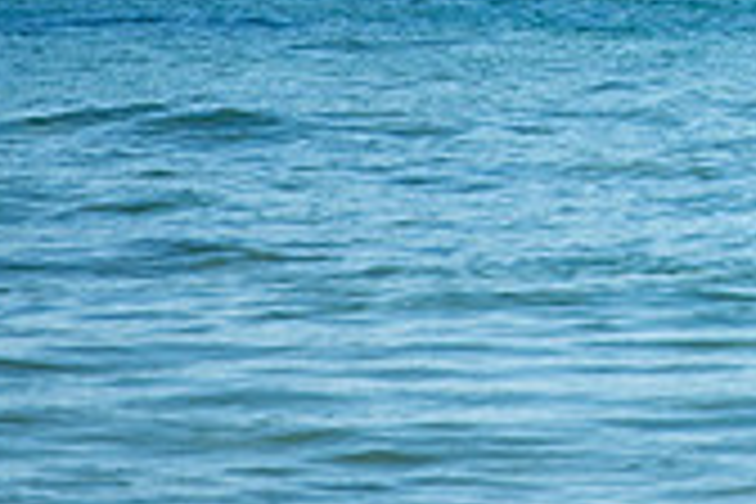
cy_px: -272
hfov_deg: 2.0
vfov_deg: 1.3
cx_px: 1242
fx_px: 21754
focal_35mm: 1036
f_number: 2.8
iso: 110
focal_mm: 200
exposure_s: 1/1250
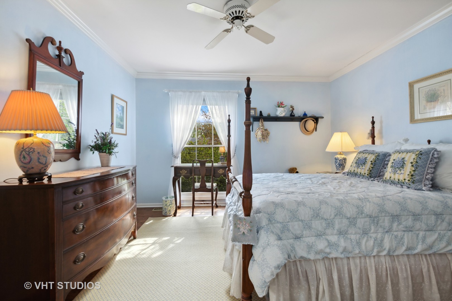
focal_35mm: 15
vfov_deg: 77.3
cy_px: 150
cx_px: 226
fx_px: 188
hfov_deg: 100.4
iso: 200
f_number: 9.5
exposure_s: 1/30
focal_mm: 15
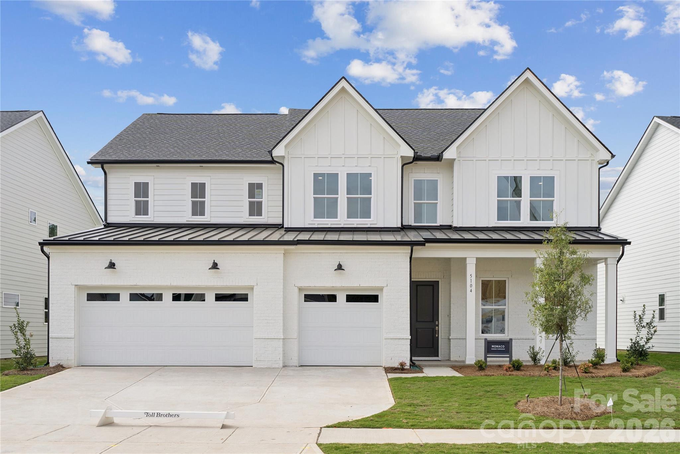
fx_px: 623
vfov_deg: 40.0
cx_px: 340
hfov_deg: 57.2
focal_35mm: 33
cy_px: 227
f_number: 5
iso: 100
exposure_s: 1/800
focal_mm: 33
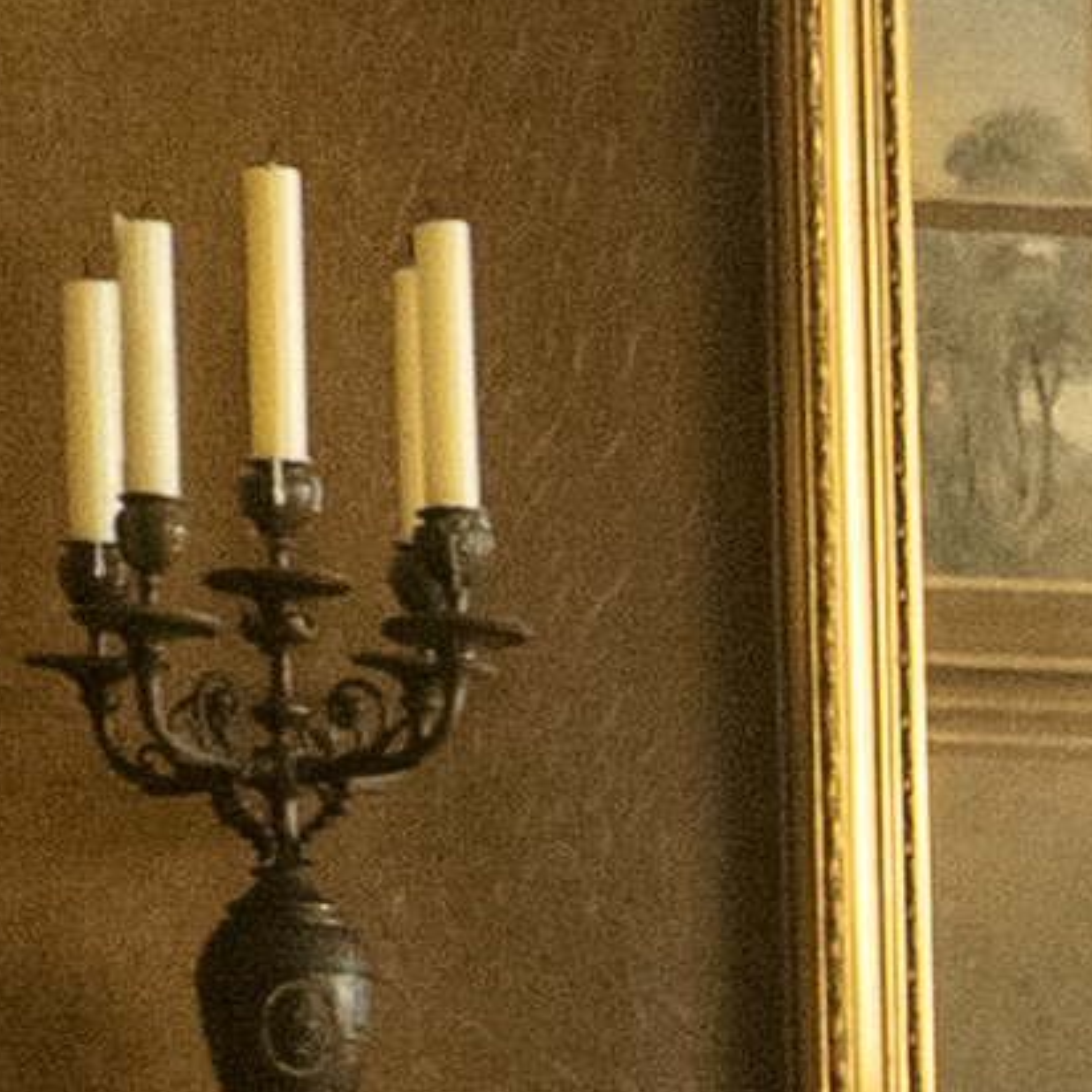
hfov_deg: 4.5
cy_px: 2322
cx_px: 5025
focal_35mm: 341
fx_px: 12170
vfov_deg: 5.0
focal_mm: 39
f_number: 4
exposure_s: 1/60
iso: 1600
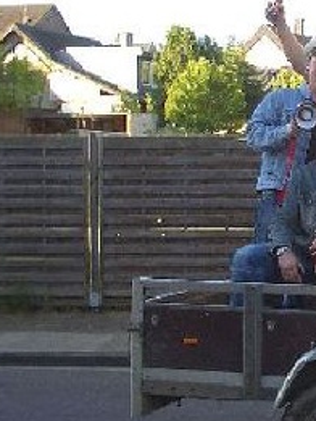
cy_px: 184
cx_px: 484
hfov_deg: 13.2
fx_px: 1289
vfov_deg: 18.5
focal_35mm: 106
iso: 50
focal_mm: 5.8
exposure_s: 1/250
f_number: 2.6
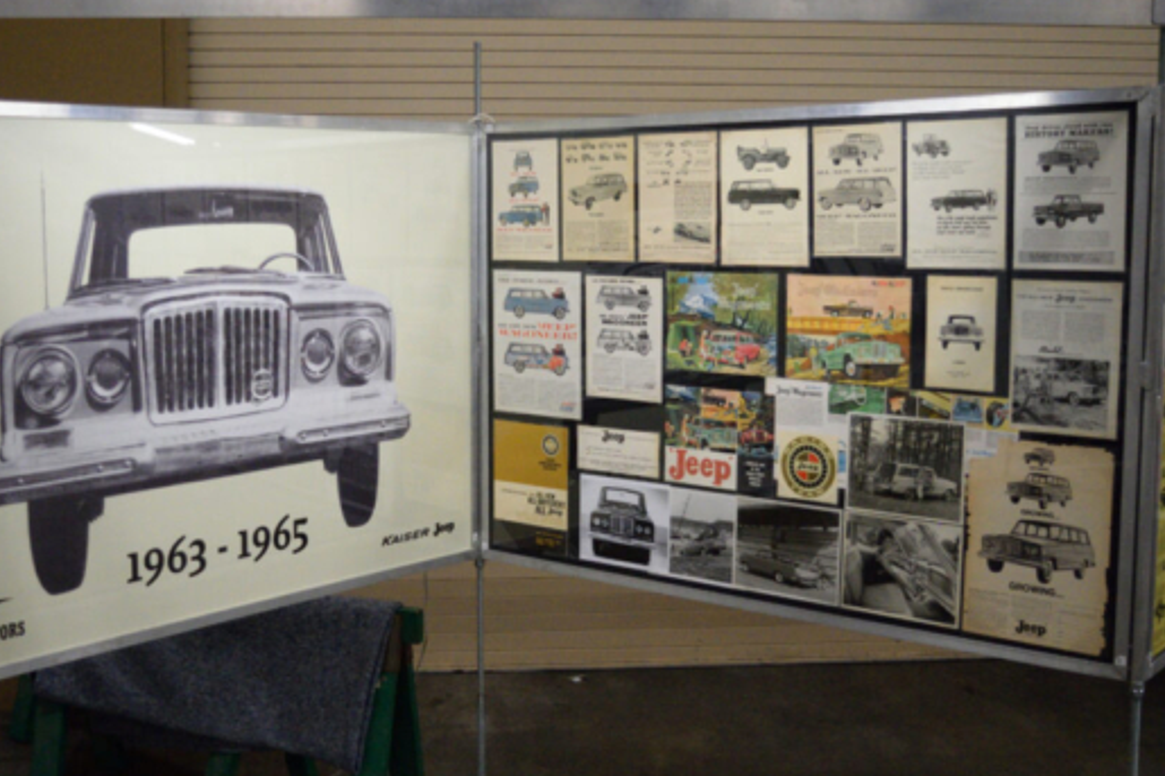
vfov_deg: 28.9
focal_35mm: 47
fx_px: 1508
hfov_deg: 42.1
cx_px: 480
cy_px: 397
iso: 2500
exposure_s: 1/500
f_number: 4
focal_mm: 25
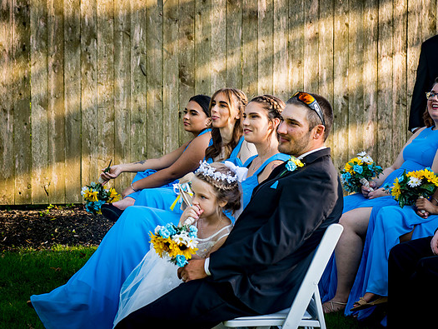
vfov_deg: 16.4
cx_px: 191
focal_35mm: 90
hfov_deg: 21.7
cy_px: 176
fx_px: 1139
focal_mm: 70
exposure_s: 1/80
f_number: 5.6
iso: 250
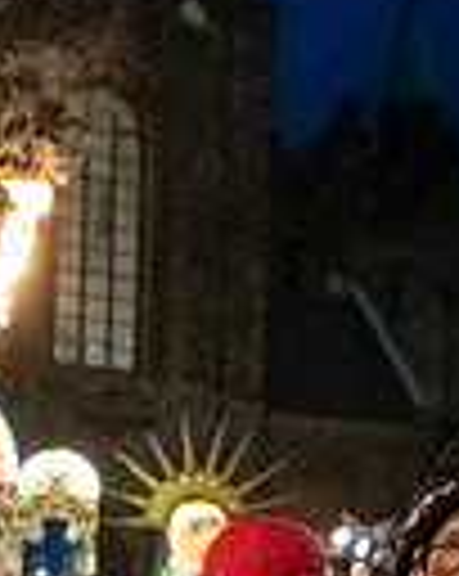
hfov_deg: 20.3
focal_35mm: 68
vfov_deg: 25.6
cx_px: -153
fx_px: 1157
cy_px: 659
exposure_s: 1/250
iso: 25600
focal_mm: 16
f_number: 2.8
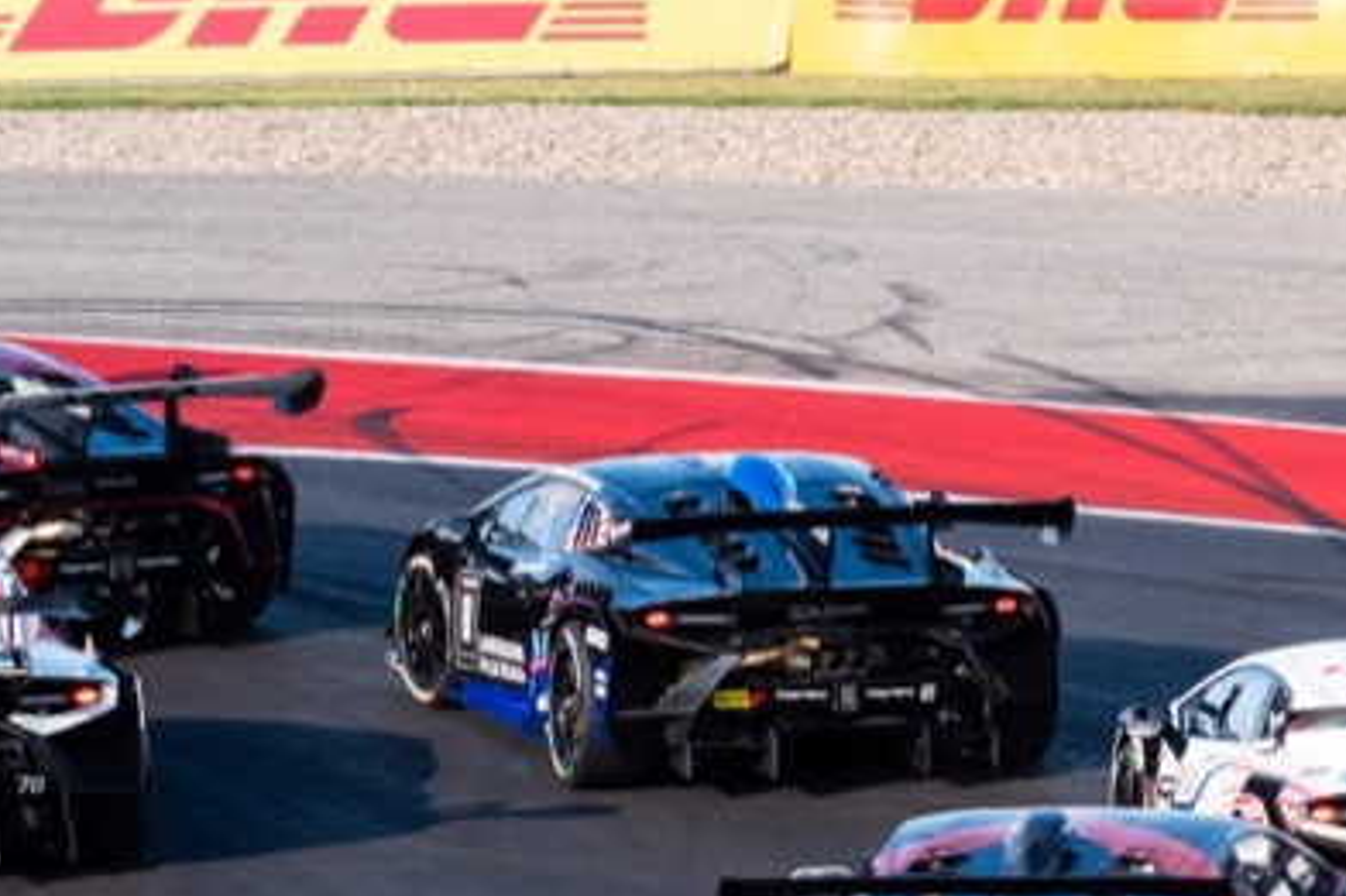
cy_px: 499
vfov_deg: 2.2
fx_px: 22909
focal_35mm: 613
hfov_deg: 3.4
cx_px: 27
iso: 200
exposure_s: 1/250
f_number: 7.1
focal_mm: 200
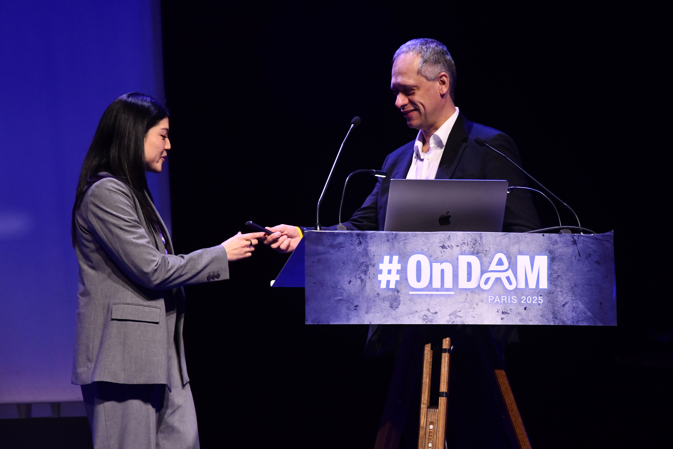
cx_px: 336
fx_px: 1738
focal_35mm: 93
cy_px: 224
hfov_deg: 21.9
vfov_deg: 14.7
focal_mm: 62
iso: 1600
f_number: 6.3
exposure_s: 1/100
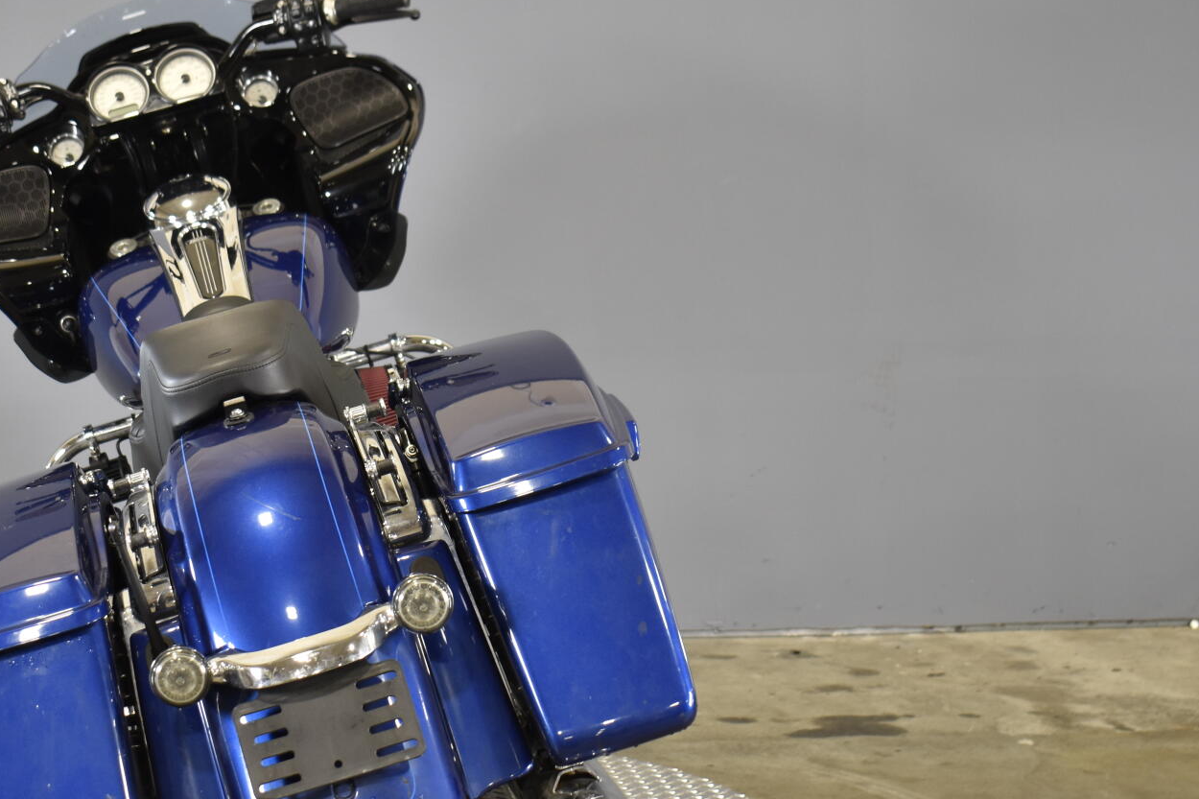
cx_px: 339
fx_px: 2158
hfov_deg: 30.7
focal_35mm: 65
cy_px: 448
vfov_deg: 21.0
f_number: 4
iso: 400
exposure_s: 1/20
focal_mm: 27
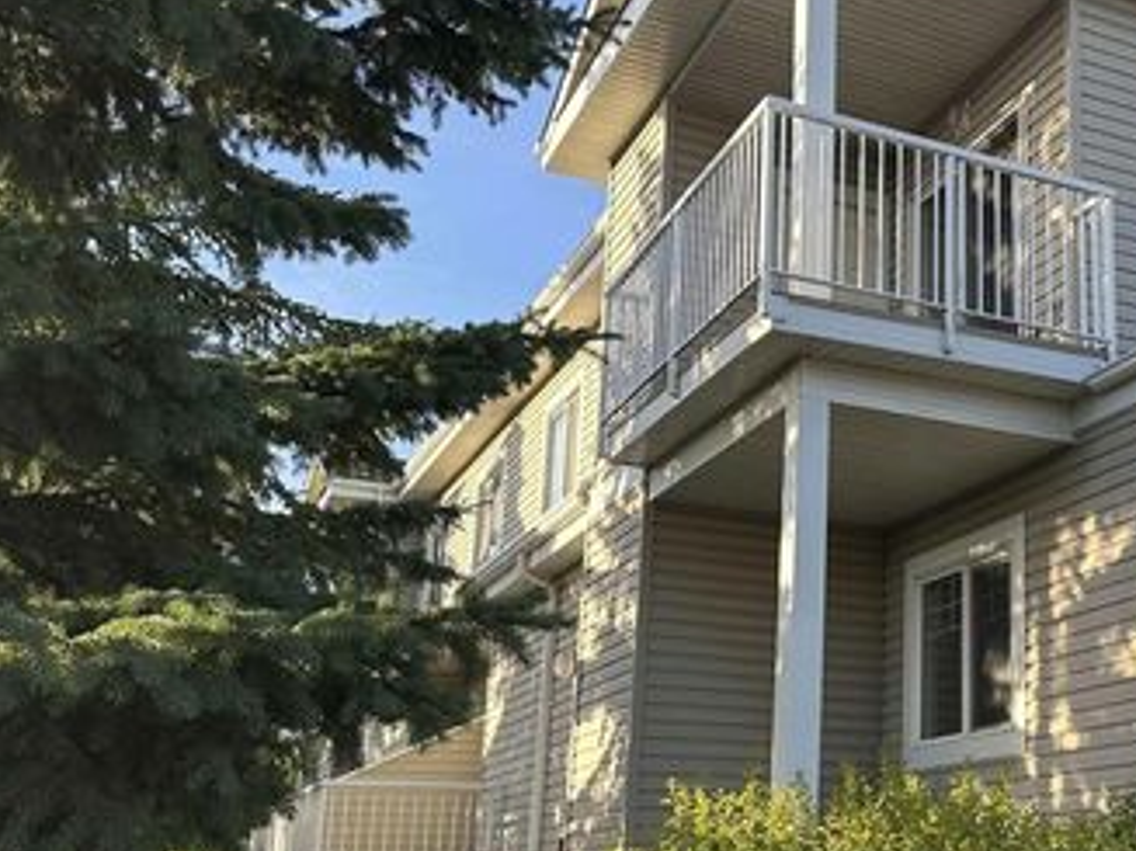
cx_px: 1021
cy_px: 511
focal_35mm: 47
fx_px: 1542
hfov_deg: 37.8
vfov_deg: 30.8
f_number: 1.78
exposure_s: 1/864
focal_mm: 6.86
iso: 80
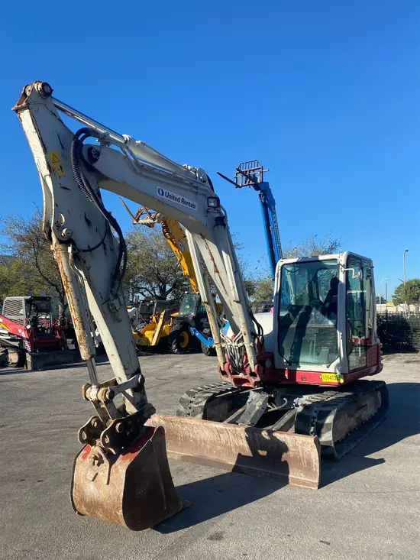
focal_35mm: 26
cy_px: 280
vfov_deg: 67.3
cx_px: 210
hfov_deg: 53.1
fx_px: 420
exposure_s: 1/2028
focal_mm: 4.25
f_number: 1.8
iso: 32
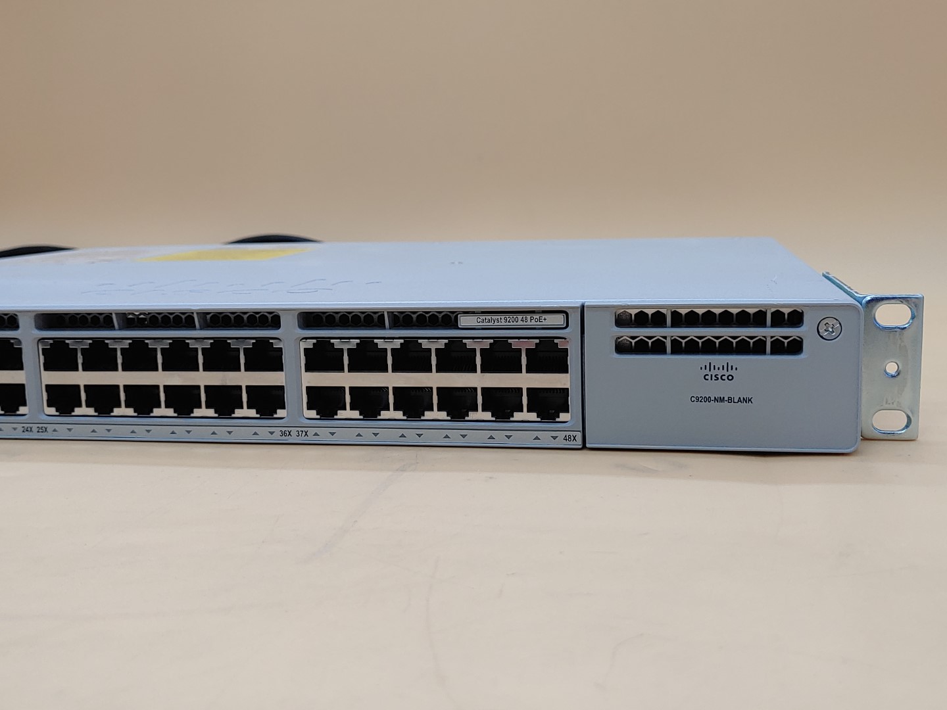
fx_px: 1067
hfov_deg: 47.9
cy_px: 355
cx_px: 474
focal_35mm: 39
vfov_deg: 36.8
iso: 50
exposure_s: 1/99
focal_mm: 4.36
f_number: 1.8
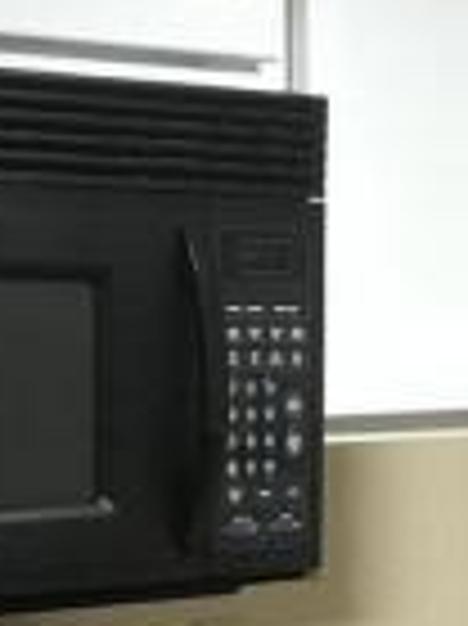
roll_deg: -0.1
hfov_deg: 9.6
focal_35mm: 155
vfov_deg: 12.1
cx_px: 184
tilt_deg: -11.2
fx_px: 2798
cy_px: 955
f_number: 1.8
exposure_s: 1/24
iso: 40
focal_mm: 3.99
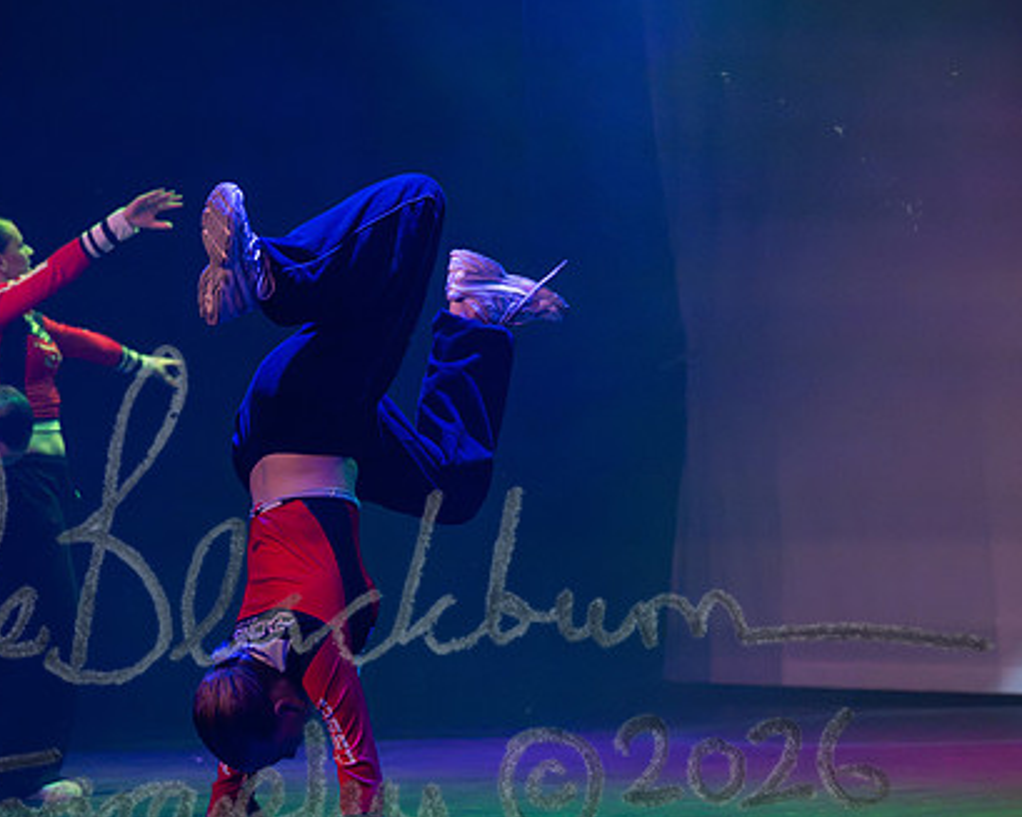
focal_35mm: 152
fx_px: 4596
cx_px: 230
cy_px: 520
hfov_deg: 12.6
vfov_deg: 10.2
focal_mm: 98
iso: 5000
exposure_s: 1/500
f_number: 4
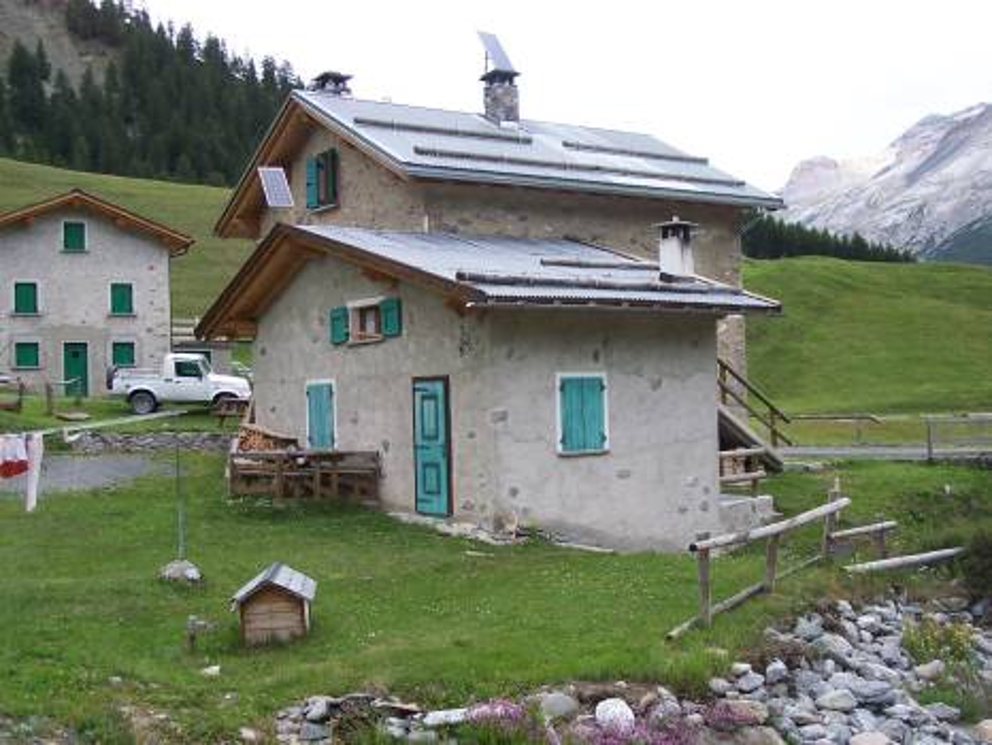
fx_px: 1233
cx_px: 496
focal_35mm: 43
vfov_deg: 33.6
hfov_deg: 43.8
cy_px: 372
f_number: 2.8
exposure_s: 1/180
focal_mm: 7.1
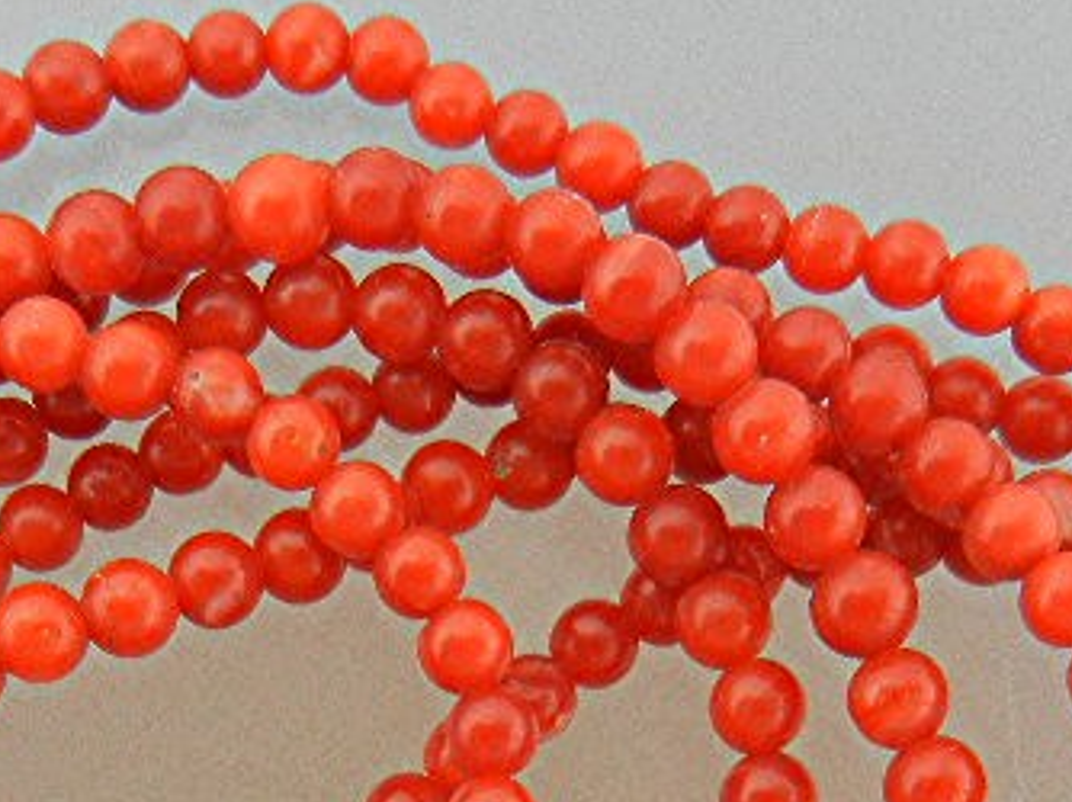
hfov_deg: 21.3
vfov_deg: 15.2
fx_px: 2847
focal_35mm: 92
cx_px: 372
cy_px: 1065
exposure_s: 1/22.4
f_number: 3.5
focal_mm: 5.4
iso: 400
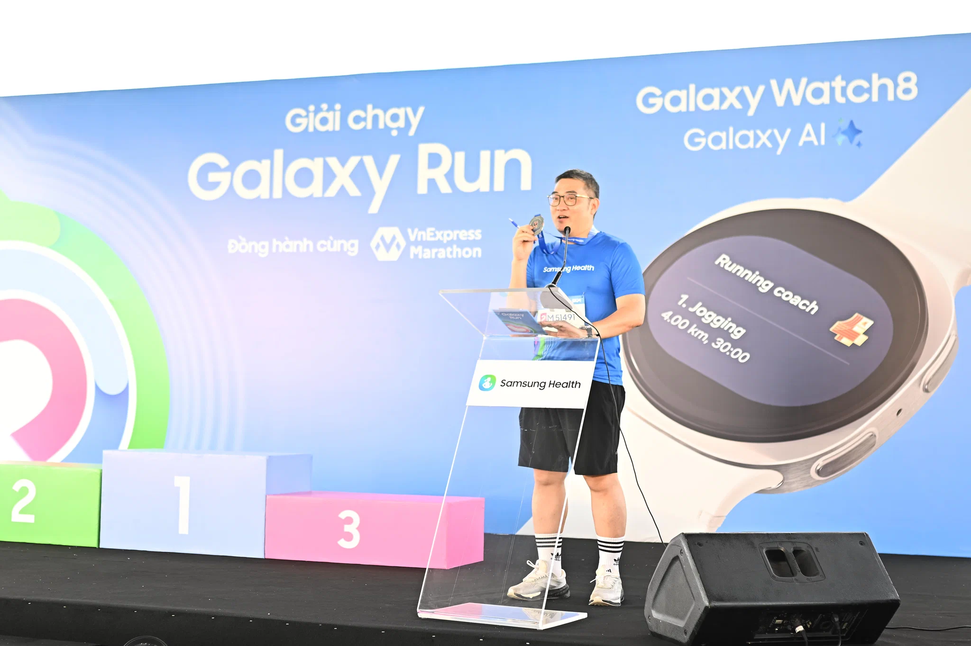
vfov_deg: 26.0
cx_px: 486
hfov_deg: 38.2
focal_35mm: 52
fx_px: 1402
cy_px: 323
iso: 50
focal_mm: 35
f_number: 2.2
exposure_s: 1/200
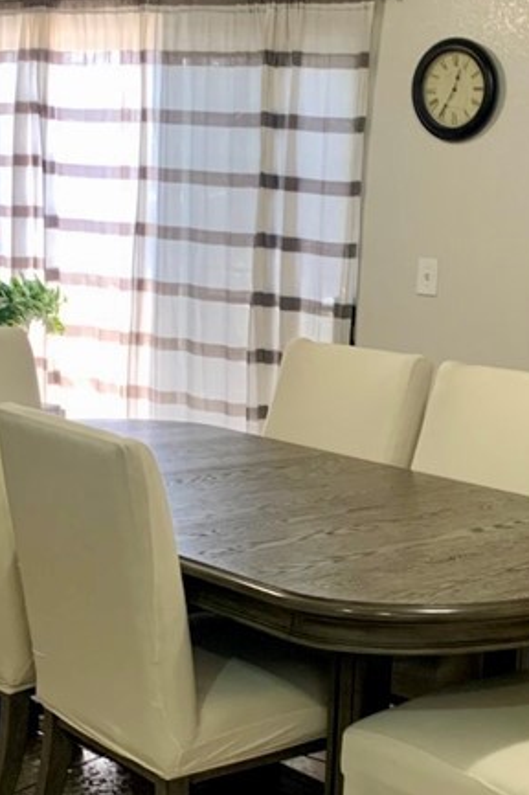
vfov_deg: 31.4
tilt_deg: -10.5
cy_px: 444
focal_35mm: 64
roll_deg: -3.3
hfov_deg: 21.1
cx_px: 349
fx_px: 1413
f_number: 1.8
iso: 125
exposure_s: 1/60
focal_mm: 4.25
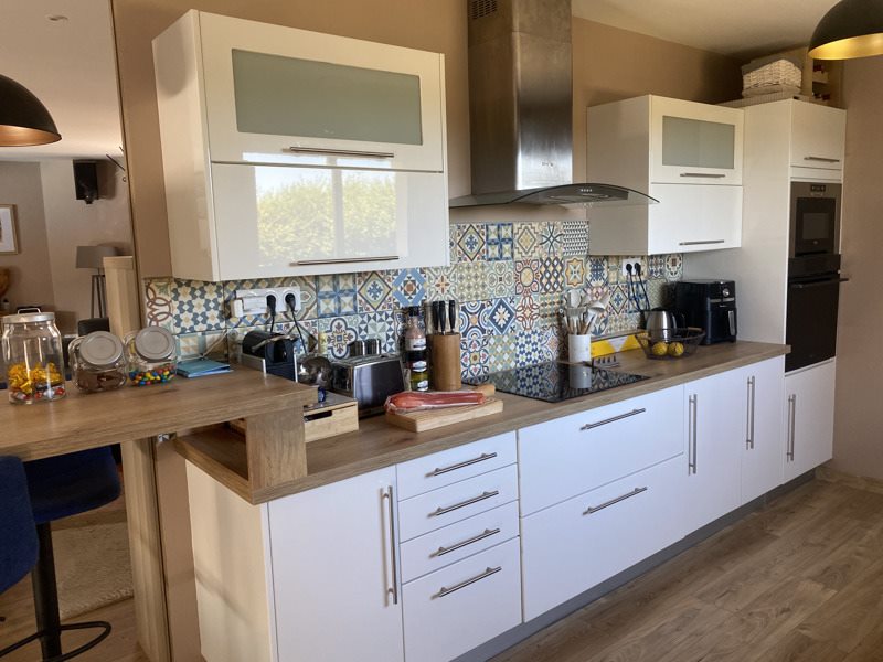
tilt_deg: -8.0
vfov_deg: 53.1
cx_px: 442
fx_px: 663
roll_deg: +1.3
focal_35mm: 26
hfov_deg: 67.3
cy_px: 331
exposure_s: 1/100
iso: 125
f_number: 1.8
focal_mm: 4.25
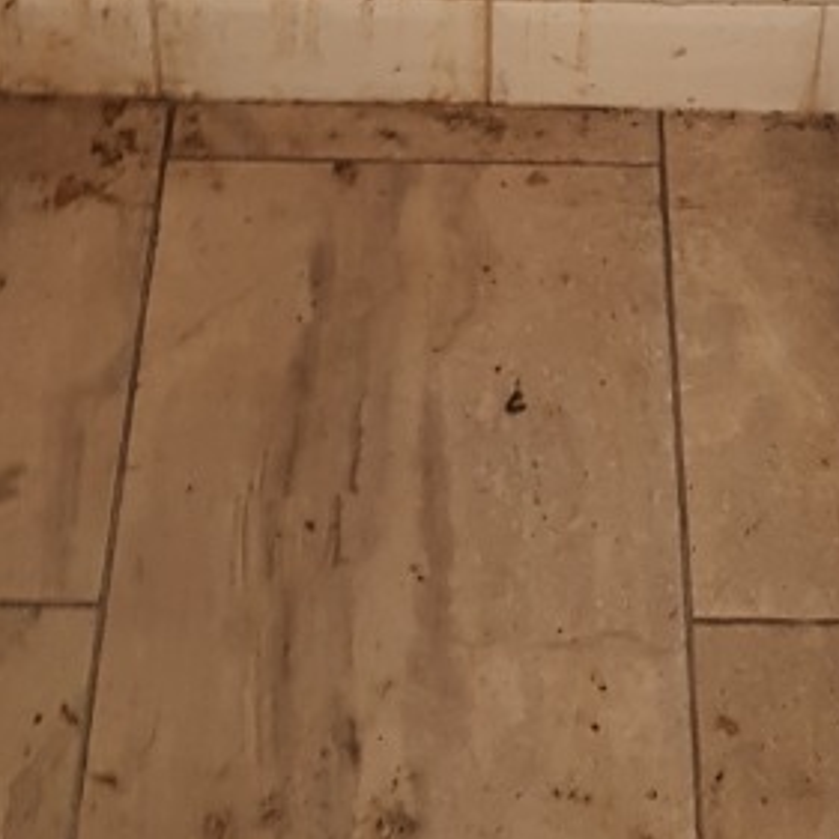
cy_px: -418
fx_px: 2687
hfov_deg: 17.7
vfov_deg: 16.2
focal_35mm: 98
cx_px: 573
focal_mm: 4.2
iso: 160
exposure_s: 1/50
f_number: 1.7
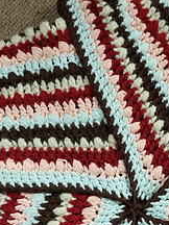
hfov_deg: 17.0
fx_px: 560
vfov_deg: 22.1
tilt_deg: -84.1
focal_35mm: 86
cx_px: 142
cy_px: 214
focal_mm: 4.15
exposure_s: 1/30
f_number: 2.2
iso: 80
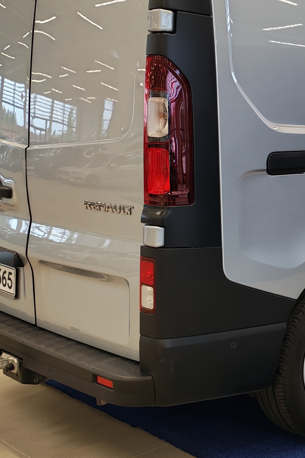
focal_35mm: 62
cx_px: 338
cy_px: 221
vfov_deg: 32.4
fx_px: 788
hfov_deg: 20.8
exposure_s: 1/100
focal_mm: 6.12
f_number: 1.9
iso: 100
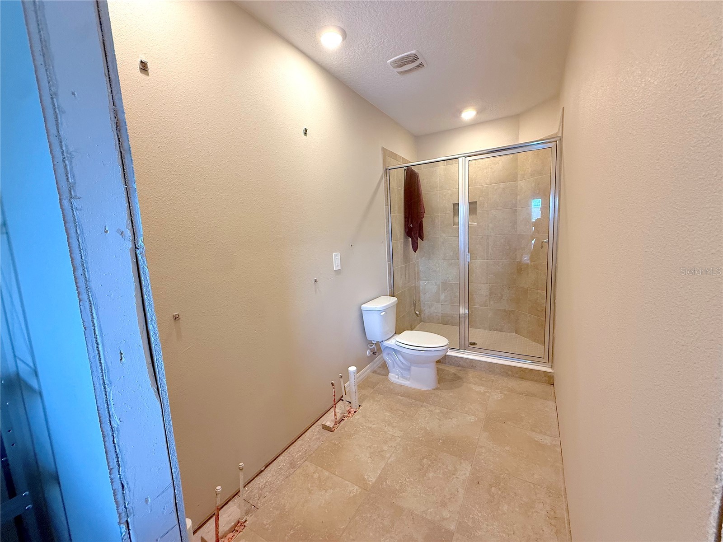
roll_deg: +2.2
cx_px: 362
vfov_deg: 85.7
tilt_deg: -9.3
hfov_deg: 102.1
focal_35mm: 14
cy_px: 271
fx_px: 292
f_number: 2.2
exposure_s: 1/120
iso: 250
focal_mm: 2.22
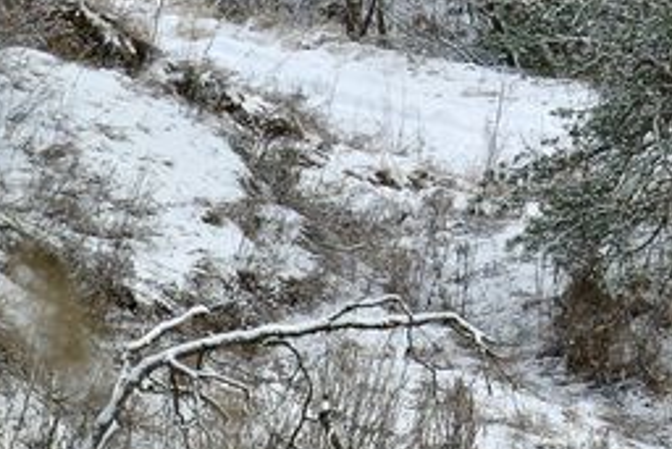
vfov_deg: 2.4
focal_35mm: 584
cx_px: 1144
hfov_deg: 3.5
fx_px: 10907
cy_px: -105
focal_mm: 61.6
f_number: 4.5
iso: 100
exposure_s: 1/200
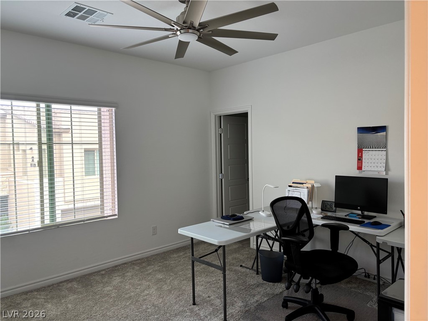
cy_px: 160
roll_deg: +1.0
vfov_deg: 53.1
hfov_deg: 67.3
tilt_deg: -1.8
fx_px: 321
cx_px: 214
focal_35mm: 26
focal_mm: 5.96
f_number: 1.6
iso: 80
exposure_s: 1/60
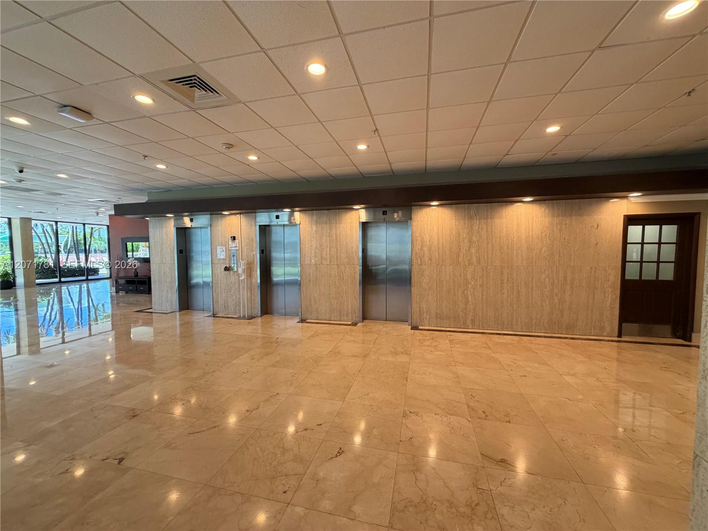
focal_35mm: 14
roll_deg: +0.7
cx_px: 354
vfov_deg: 85.7
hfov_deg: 102.1
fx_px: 286
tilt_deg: -2.7
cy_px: 266
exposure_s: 1/120
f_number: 2.2
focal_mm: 2.22
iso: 320
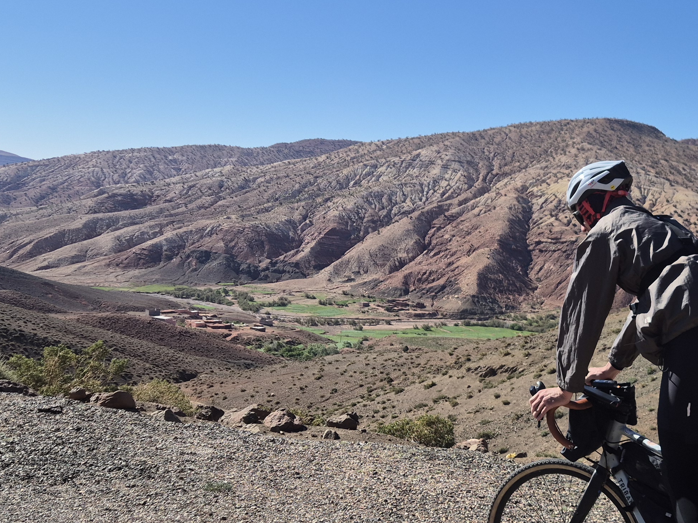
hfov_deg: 39.5
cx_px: 509
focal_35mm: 47
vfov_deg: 30.9
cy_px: 247
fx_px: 948
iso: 25
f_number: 1.8
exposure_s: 1/1968
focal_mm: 5.4
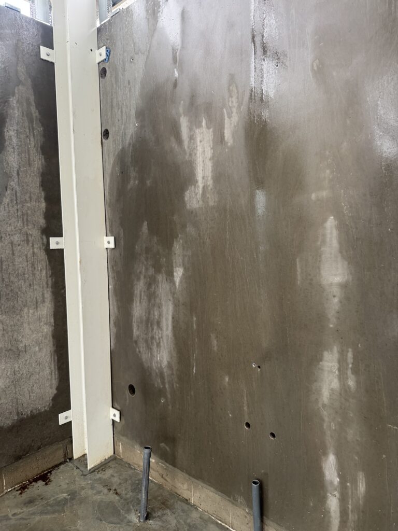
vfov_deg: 71.6
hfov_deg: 56.8
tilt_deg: -4.4
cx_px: 199
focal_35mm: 24
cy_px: 266
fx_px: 368
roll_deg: +0.7
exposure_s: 1/100
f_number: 1.78
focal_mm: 6.76
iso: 200
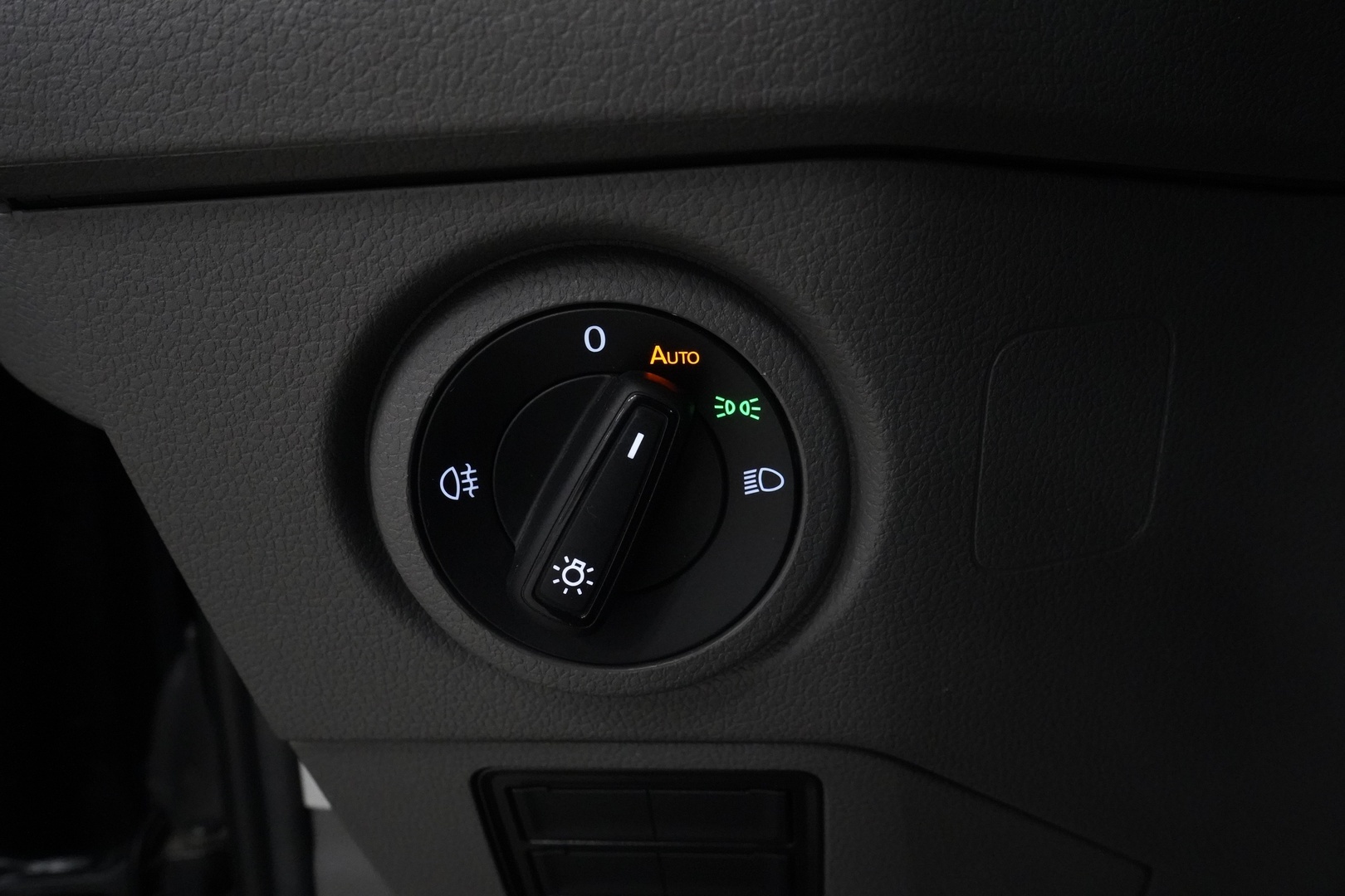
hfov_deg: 65.5
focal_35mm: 28
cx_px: 672
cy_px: 448
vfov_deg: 46.4
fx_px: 1046
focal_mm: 28
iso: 12800
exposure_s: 1/50
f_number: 10
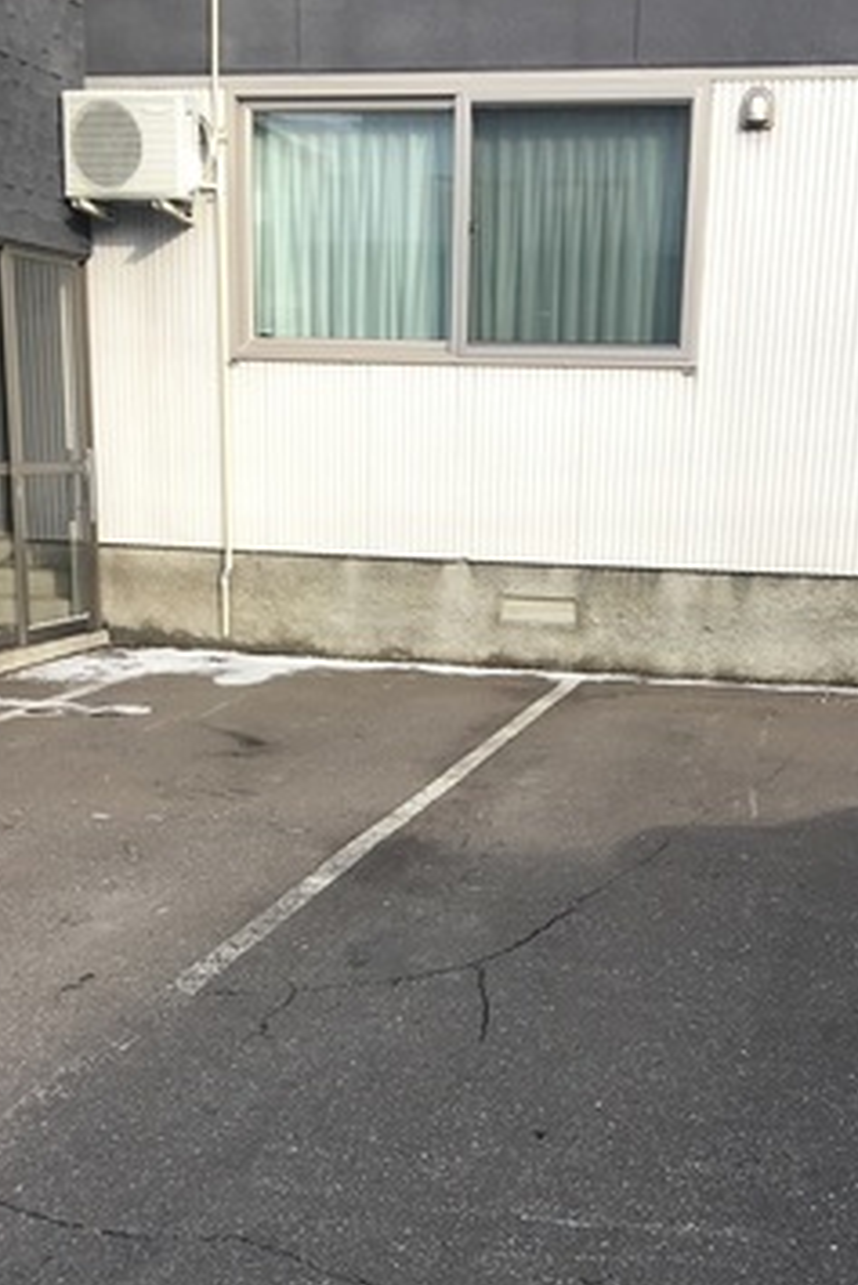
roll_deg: -2.3
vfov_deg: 37.9
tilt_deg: -17.1
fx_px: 1821
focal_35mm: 51
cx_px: 467
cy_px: 959
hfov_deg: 26.5
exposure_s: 1/460
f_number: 2.2
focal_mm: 4.15
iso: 25
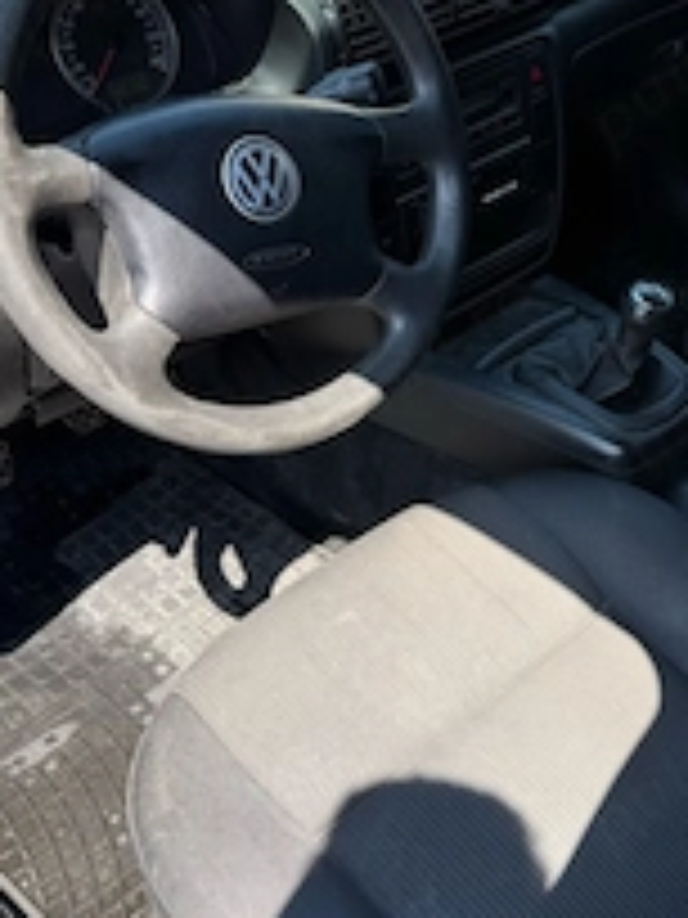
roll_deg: +0.7
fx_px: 1246
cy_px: 441
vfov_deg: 40.4
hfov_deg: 30.6
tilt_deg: -35.7
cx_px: 477
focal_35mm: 47
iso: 80
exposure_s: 1/683
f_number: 1.78
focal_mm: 6.76
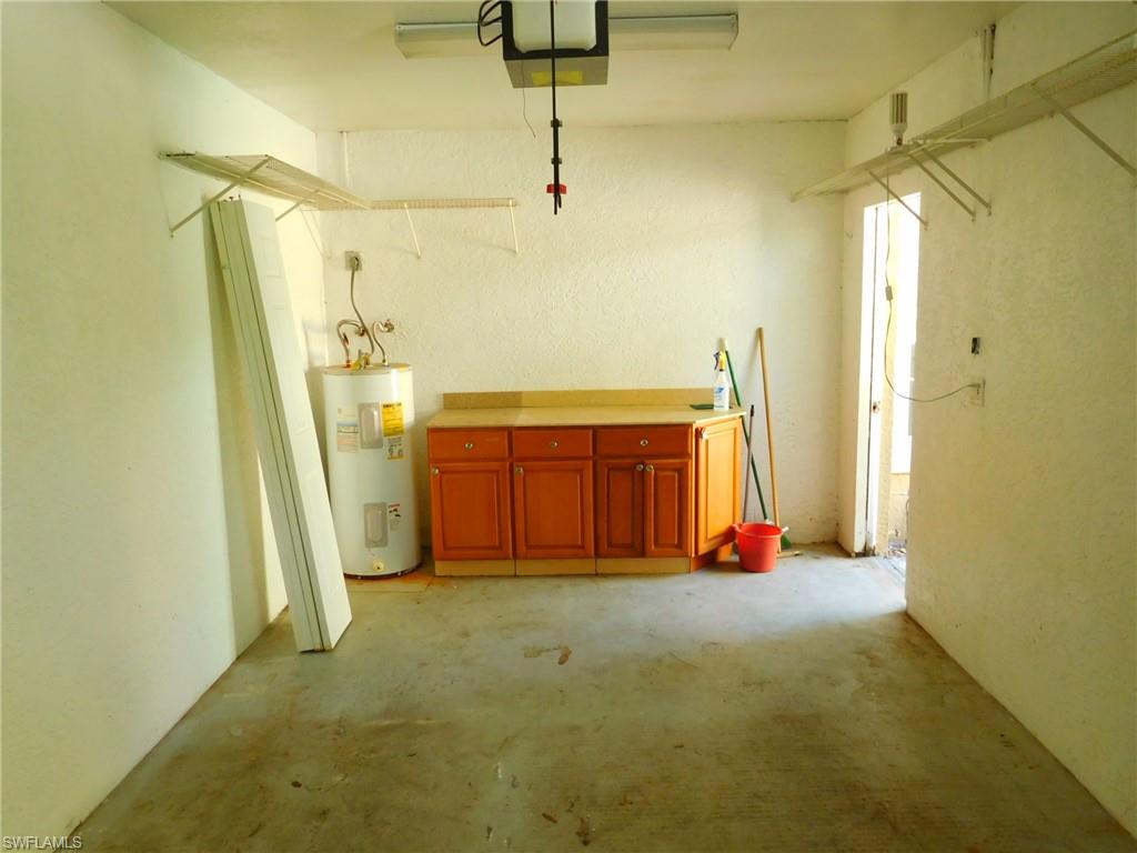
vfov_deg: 54.9
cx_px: 568
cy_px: 426
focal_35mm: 25
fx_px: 821
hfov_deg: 69.4
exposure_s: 1/30
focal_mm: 4.5
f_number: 3.4
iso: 280
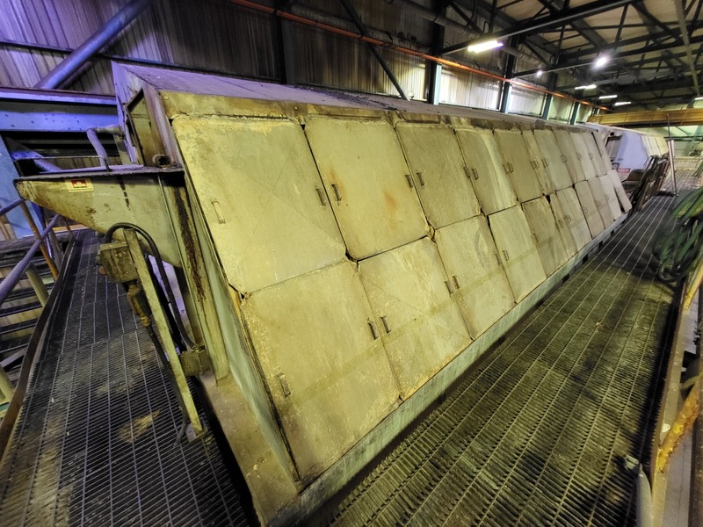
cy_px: 264
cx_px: 352
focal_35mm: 13
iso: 400
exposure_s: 1/30
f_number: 2.2
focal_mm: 1.74
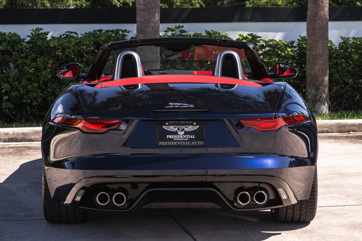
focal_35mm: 102
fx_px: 1024
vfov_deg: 13.4
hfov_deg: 20.1
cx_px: 184
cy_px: 102
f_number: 7.1
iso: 200
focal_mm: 67
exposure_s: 1/160
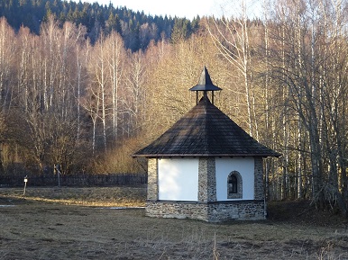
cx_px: 177
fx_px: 1407
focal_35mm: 140
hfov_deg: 14.1
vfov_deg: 10.6
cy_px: 126
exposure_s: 1/160
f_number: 5.6
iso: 250
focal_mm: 23.11
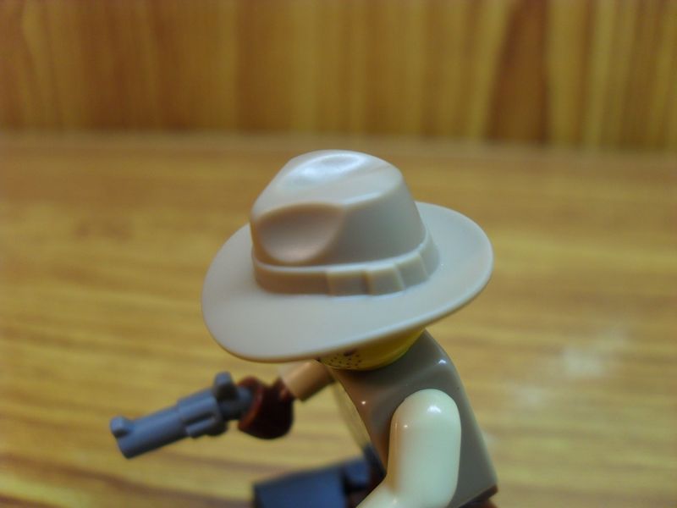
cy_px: 254
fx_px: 685
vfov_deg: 40.7
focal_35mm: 35
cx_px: 338
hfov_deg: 52.6
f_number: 2.8
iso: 200
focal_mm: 6.2
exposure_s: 1/30
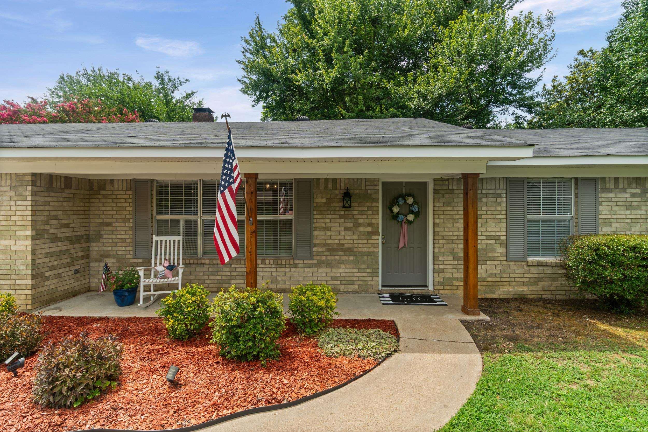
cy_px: 216
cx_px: 324
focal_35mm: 18
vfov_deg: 67.4
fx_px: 324
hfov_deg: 90.0
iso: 250
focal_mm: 12
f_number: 9
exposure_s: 1/80
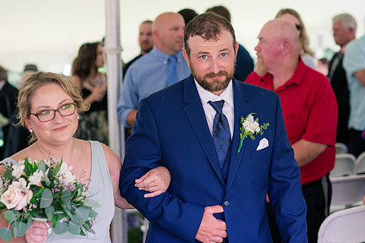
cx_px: 190
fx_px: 1116
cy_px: 106
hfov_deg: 18.6
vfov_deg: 12.5
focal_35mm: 110
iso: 500
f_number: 3.2
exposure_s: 1/200
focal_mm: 85
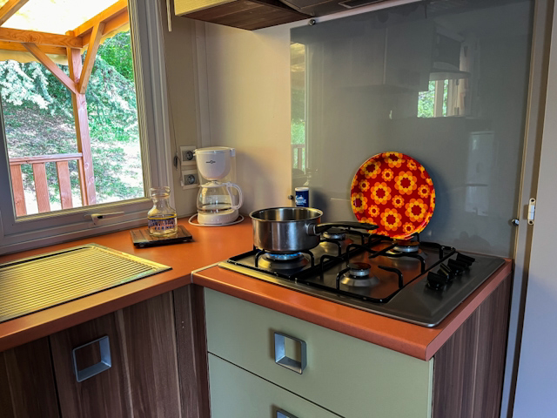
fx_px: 418
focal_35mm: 26
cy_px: 209
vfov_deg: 53.1
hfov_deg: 67.3
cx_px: 278
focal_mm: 5.1
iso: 125
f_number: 1.6
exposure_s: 1/80
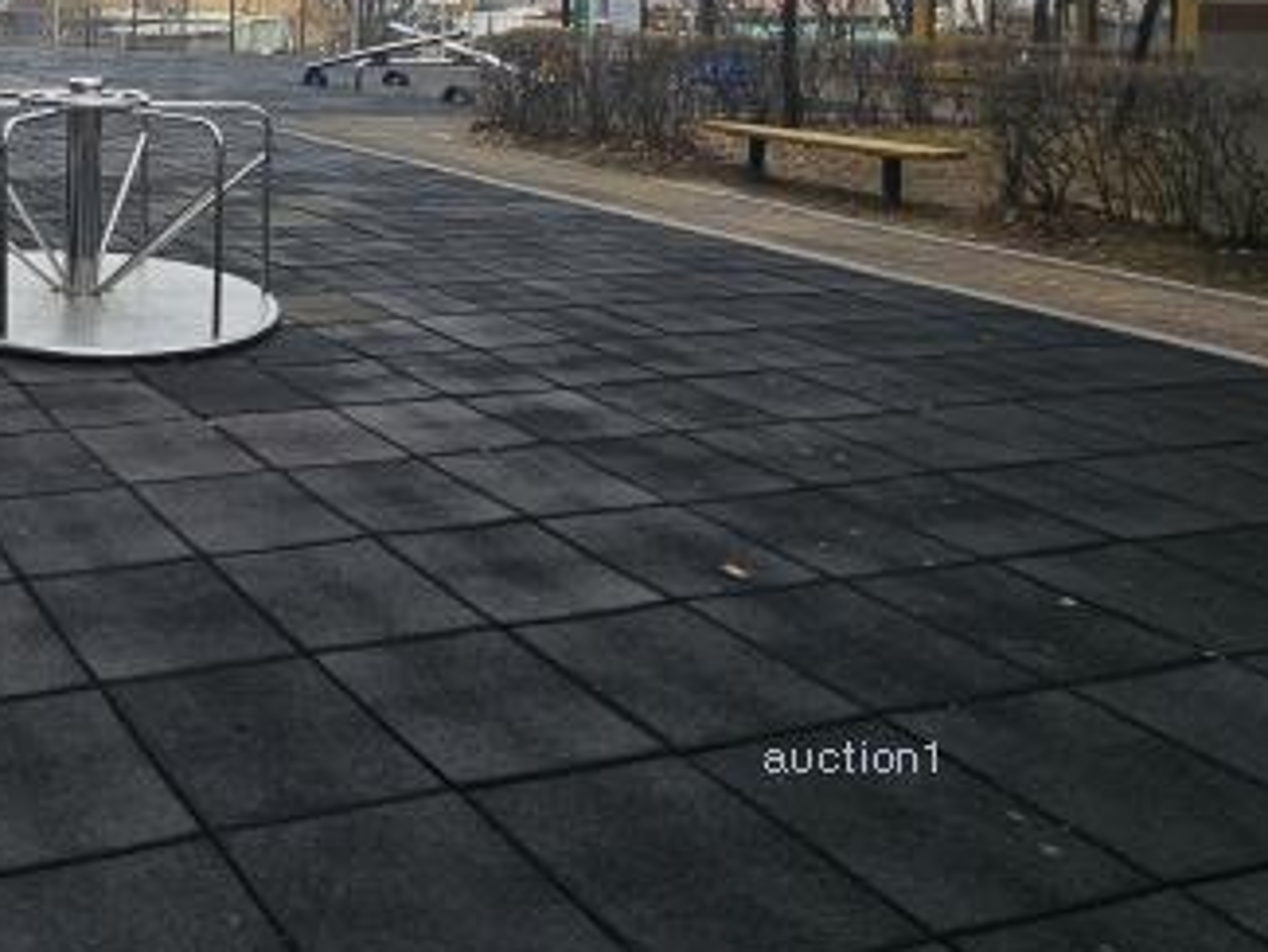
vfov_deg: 39.4
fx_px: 1173
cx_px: -86
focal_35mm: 32
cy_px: 20
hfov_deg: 44.9
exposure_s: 1/1645
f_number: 2.2
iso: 50
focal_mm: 2.2
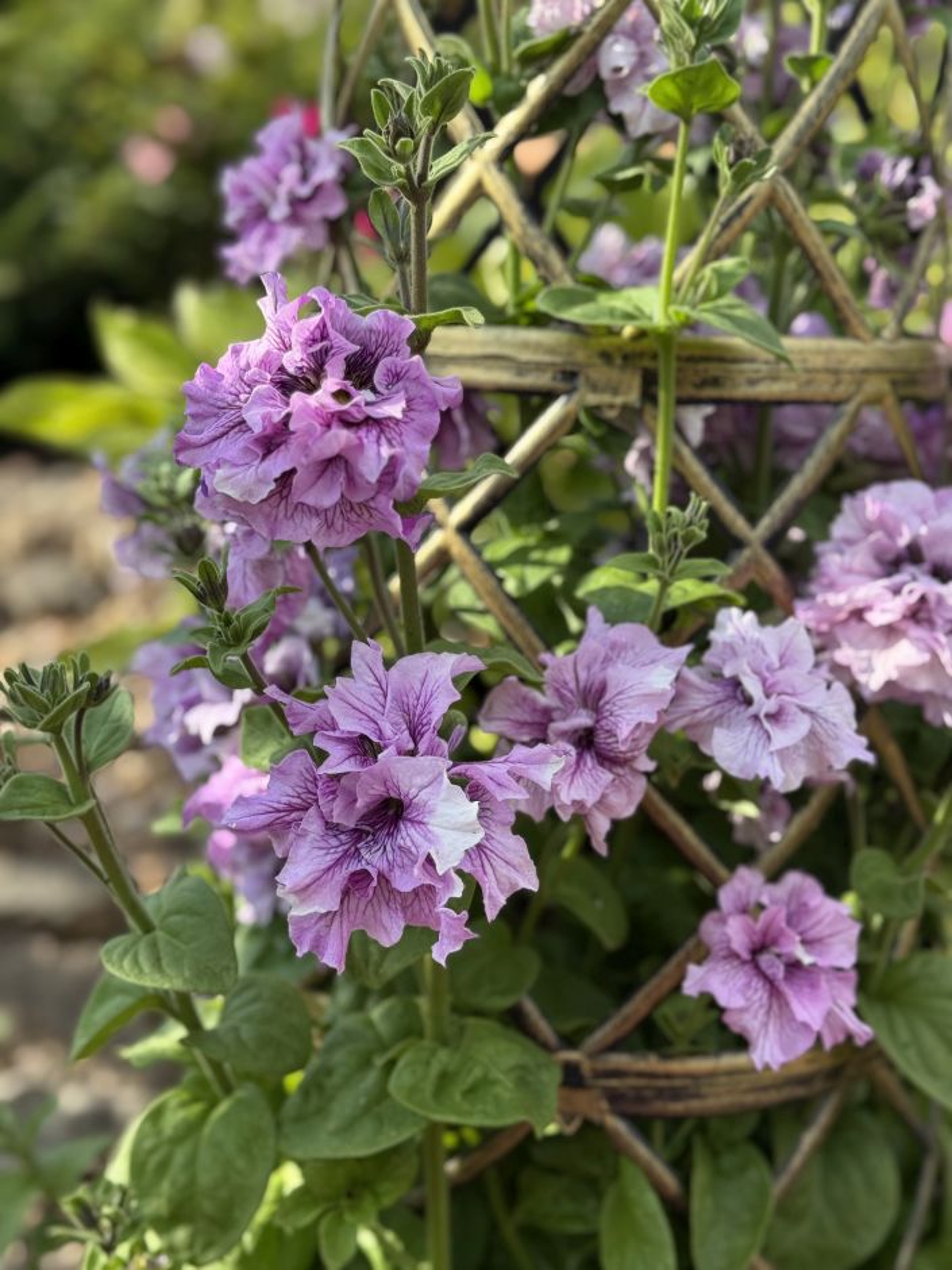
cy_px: 635
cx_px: 476
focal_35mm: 48
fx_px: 1760
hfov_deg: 30.3
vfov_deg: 39.7
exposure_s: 1/1490
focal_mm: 6.76
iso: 64
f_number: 1.78
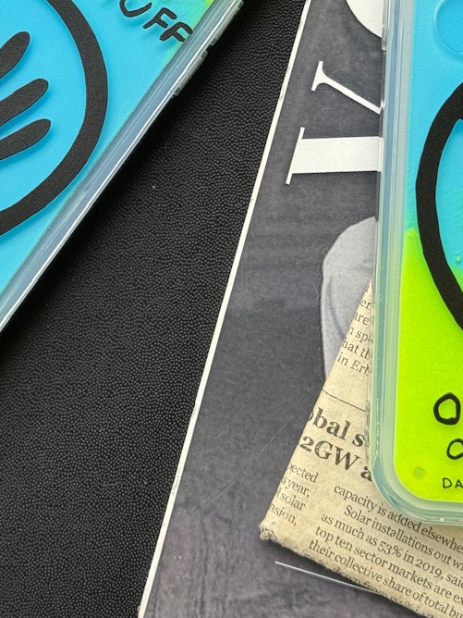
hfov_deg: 16.0
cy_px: 49
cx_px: 130
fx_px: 1641
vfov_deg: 20.8
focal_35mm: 92
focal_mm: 6.86
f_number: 1.78
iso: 64
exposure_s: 1/235
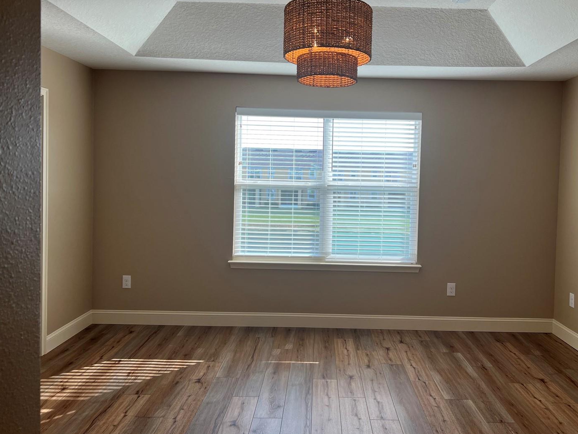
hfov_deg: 59.8
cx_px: 324
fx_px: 501
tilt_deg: -1.1
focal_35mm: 30
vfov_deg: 46.7
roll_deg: -0.4
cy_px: 189
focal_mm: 5.7
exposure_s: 1/262
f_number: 1.5
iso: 50
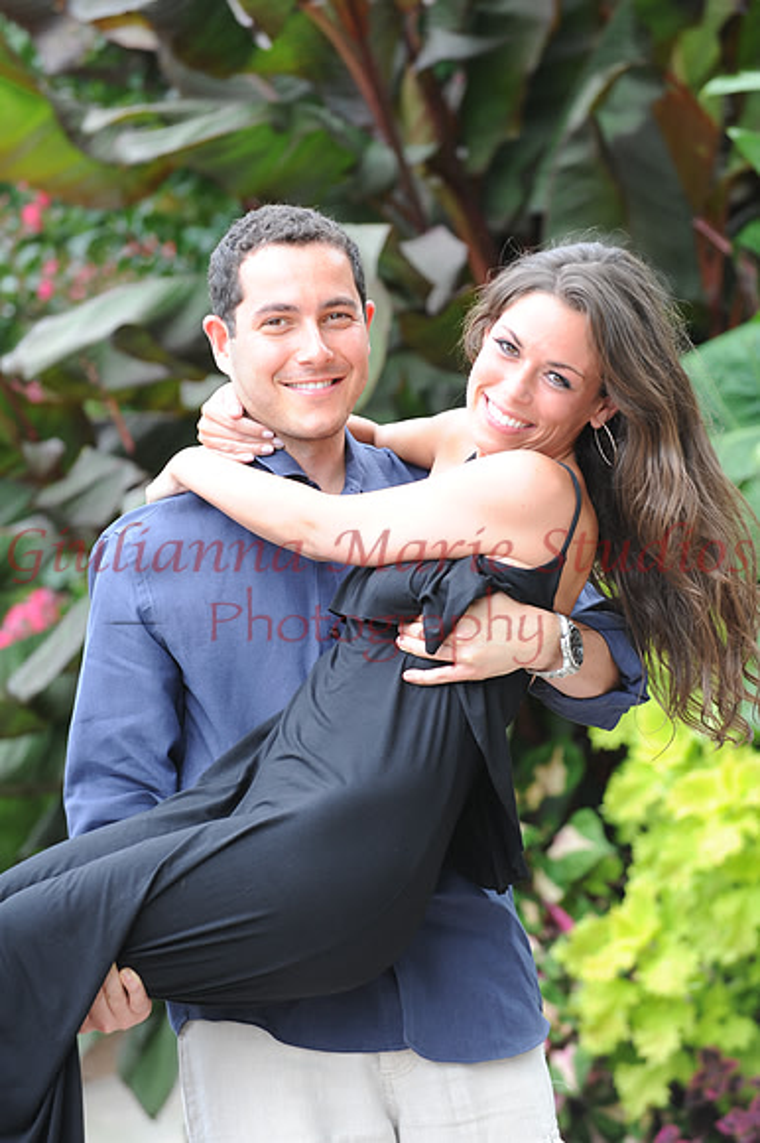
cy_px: 572
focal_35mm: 200
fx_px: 6340
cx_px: 380
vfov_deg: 10.3
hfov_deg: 6.9
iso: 500
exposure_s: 1/125
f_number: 5.6
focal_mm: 200
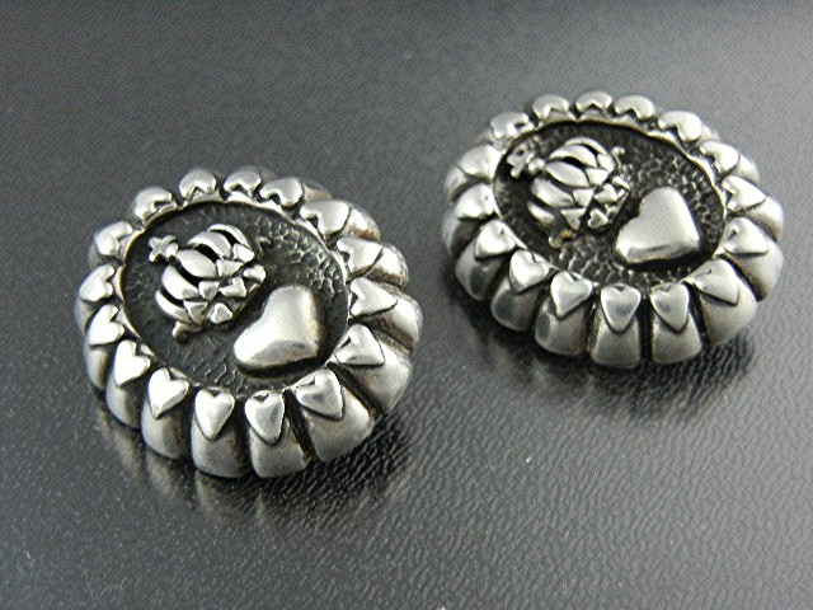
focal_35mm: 59
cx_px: 406
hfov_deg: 32.7
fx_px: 1386
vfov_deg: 24.8
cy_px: 305
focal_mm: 10.6
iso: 400
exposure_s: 1/16.4
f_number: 4
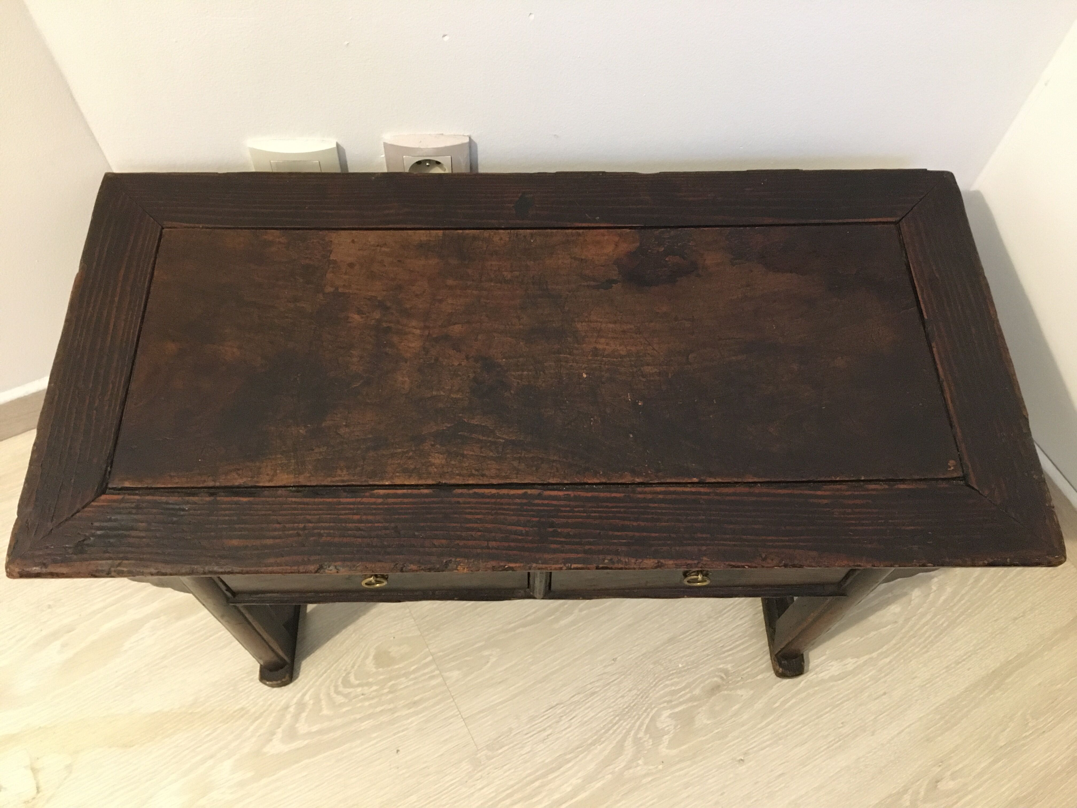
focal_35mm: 29
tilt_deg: -61.3
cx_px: 538
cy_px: 404
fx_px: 902
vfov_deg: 48.2
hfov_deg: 61.7
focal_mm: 4.15
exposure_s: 1/17
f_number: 2.2
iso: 320
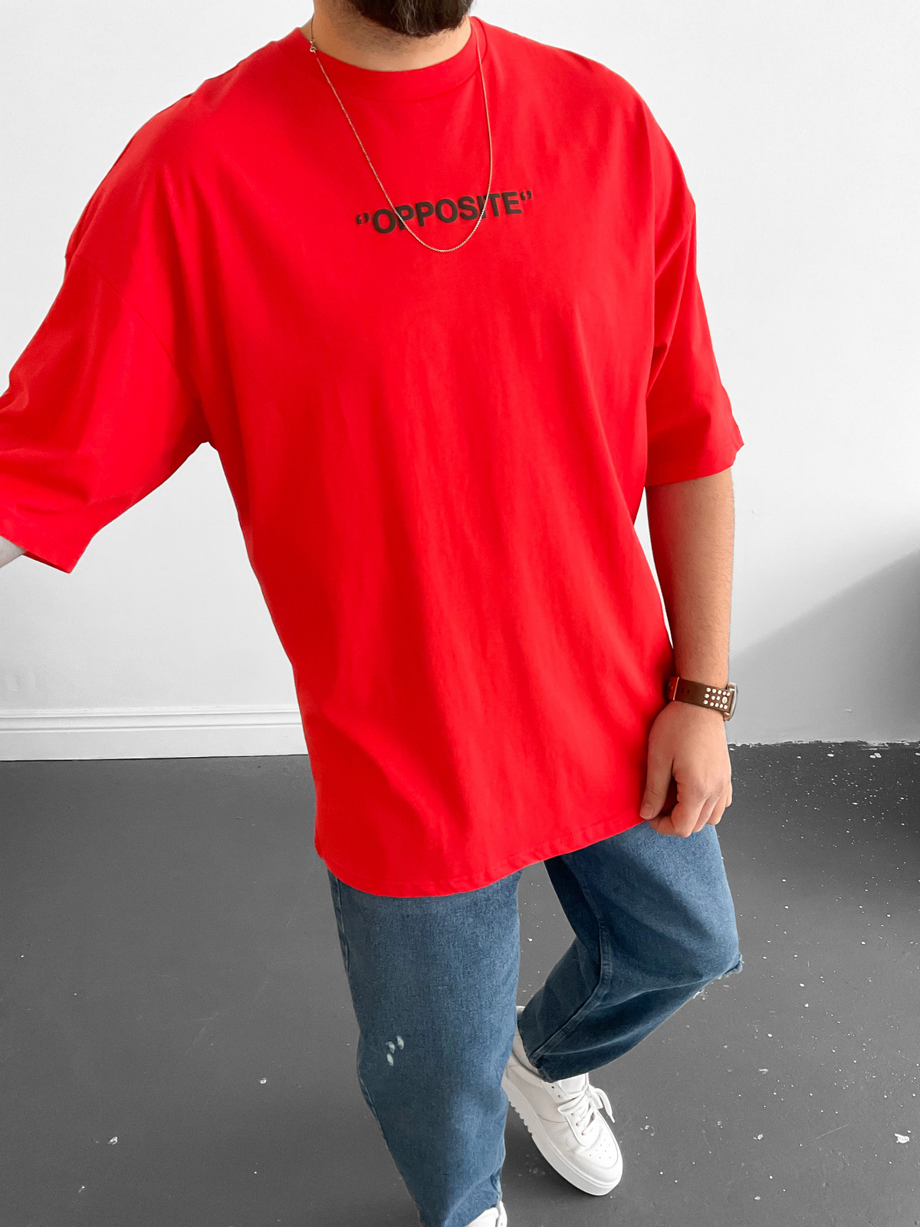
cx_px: 460
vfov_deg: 61.7
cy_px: 614
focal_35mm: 29
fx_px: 1028
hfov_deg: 48.2
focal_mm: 3
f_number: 1.8
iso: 250
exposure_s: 1/60
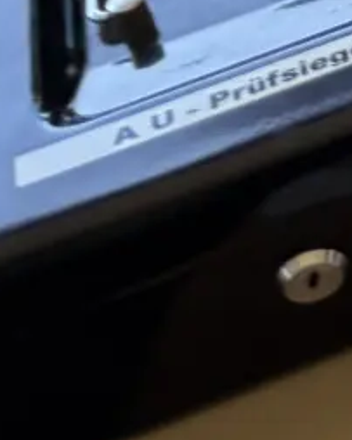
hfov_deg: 6.6
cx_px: 1500
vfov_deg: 9.4
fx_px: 2306
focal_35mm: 177
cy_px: -715
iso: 125
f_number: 1.78
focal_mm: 6.76
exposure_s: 1/121
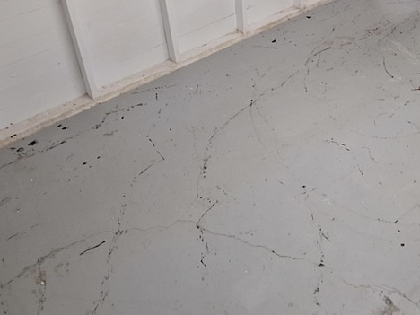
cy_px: 38
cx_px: 327
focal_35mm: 40
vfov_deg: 34.2
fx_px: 485
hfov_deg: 44.8
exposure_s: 1/40
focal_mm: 1.74
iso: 80
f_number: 2.2
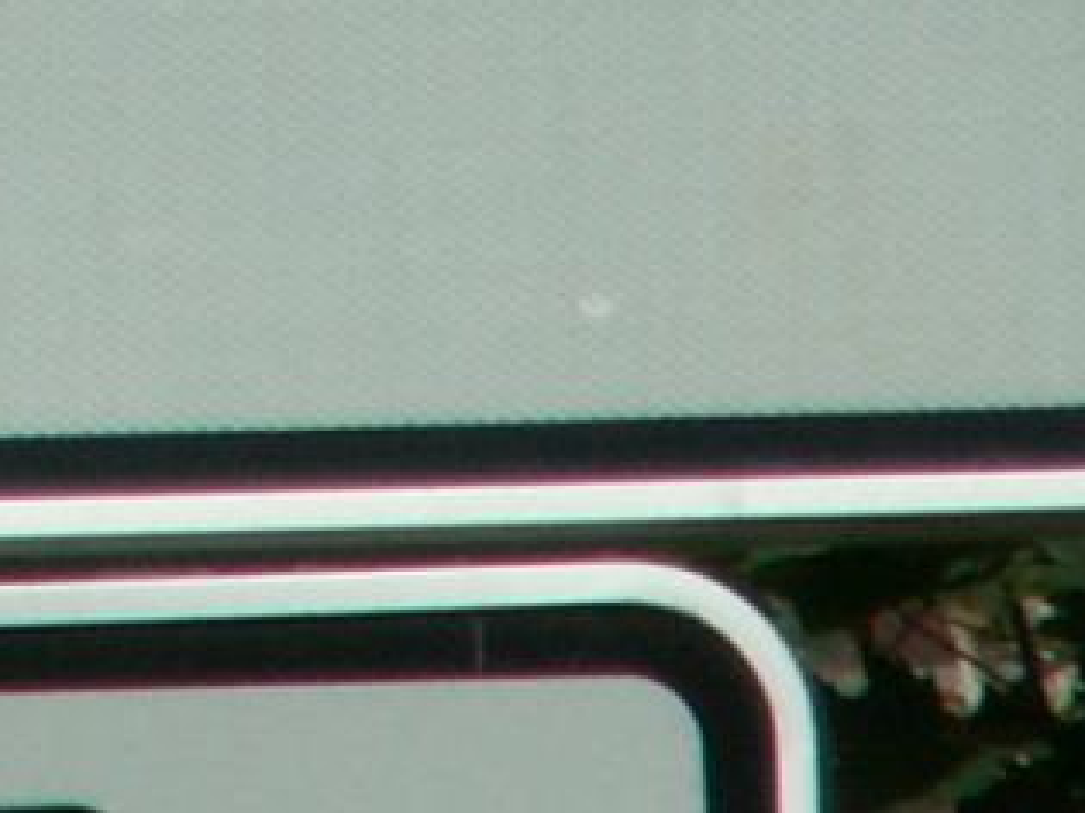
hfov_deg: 1.0
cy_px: -1113
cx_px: -1116
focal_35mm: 1933
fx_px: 60565
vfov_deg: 0.8
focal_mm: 48.73
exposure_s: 1/400
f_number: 8
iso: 50
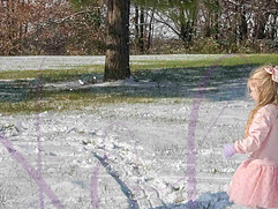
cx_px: 217
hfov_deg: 14.9
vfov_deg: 11.2
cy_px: 75
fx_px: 1061
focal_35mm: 132
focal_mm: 38
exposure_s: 1/800
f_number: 22
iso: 800
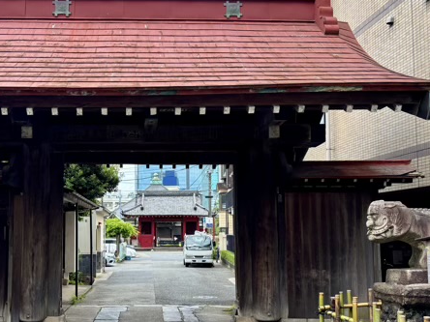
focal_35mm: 41
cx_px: 143
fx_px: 509
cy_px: 191
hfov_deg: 45.1
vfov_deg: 35.0
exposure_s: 1/618
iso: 50
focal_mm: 5.96
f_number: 1.6
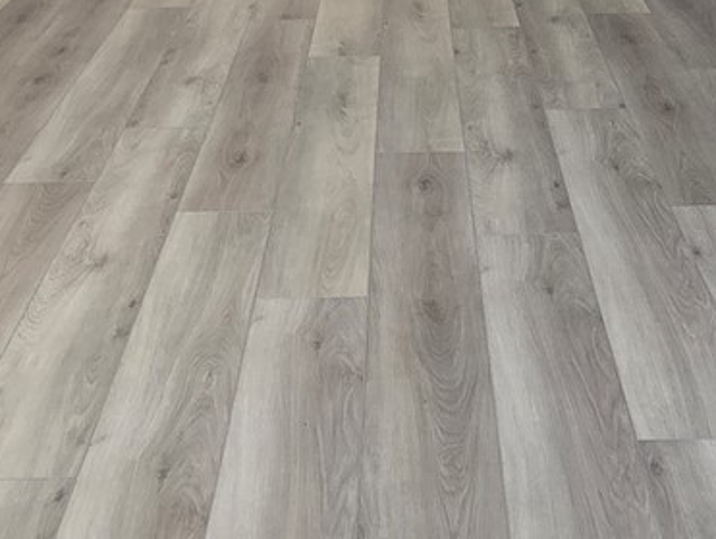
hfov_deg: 34.2
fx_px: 1159
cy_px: 153
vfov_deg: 25.9
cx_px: 419
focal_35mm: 56
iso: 160
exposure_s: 1/60
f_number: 2.2
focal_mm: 2.2
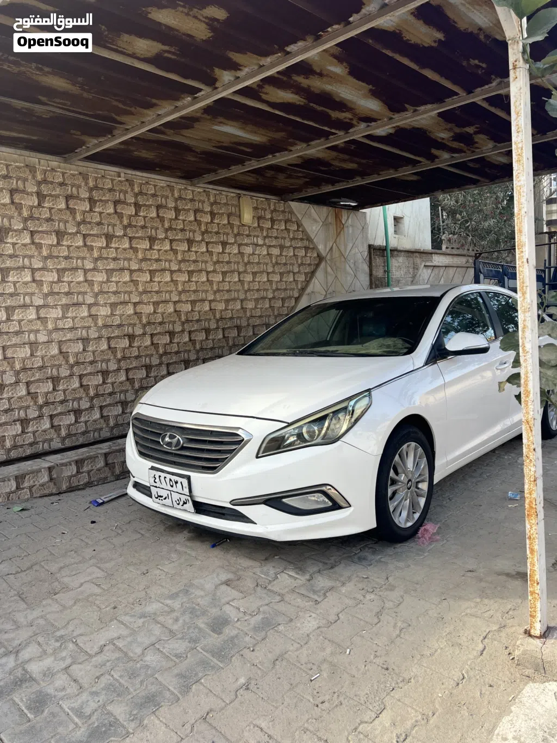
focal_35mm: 26
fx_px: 558
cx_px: 278
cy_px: 372
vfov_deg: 67.3
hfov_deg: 53.1
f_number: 1.5
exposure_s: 1/1100
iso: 50
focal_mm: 5.7
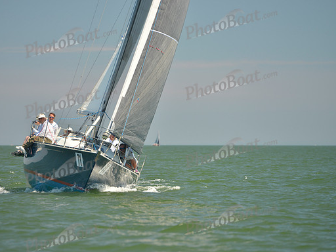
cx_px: 152
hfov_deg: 9.1
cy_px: 126
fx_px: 2116
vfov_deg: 6.8
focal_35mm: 218
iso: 200
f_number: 4.5
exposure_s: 1/640
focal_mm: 200
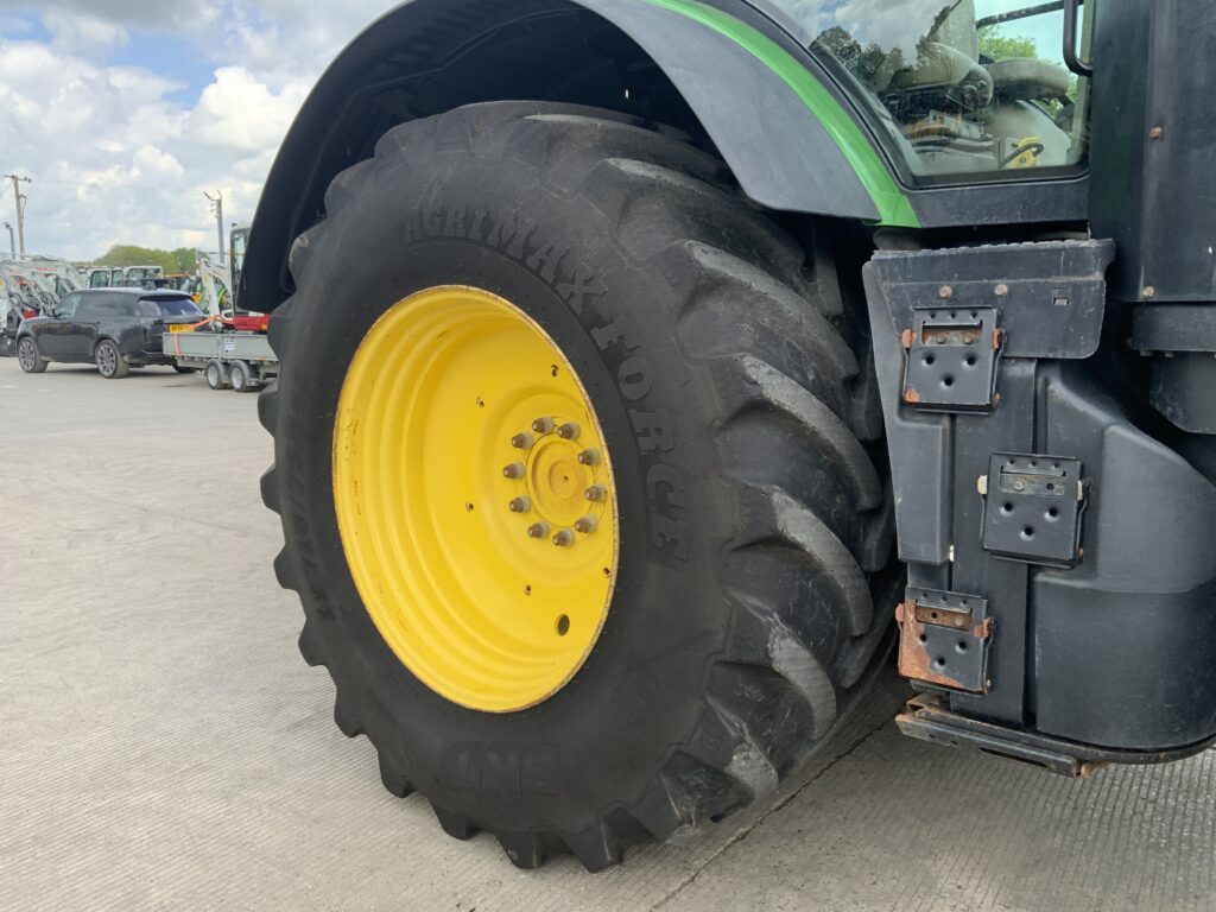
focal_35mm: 29
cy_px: 456
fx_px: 1019
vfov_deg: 48.2
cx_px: 608
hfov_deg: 61.7
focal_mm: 3
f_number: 1.8
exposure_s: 1/358
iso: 16
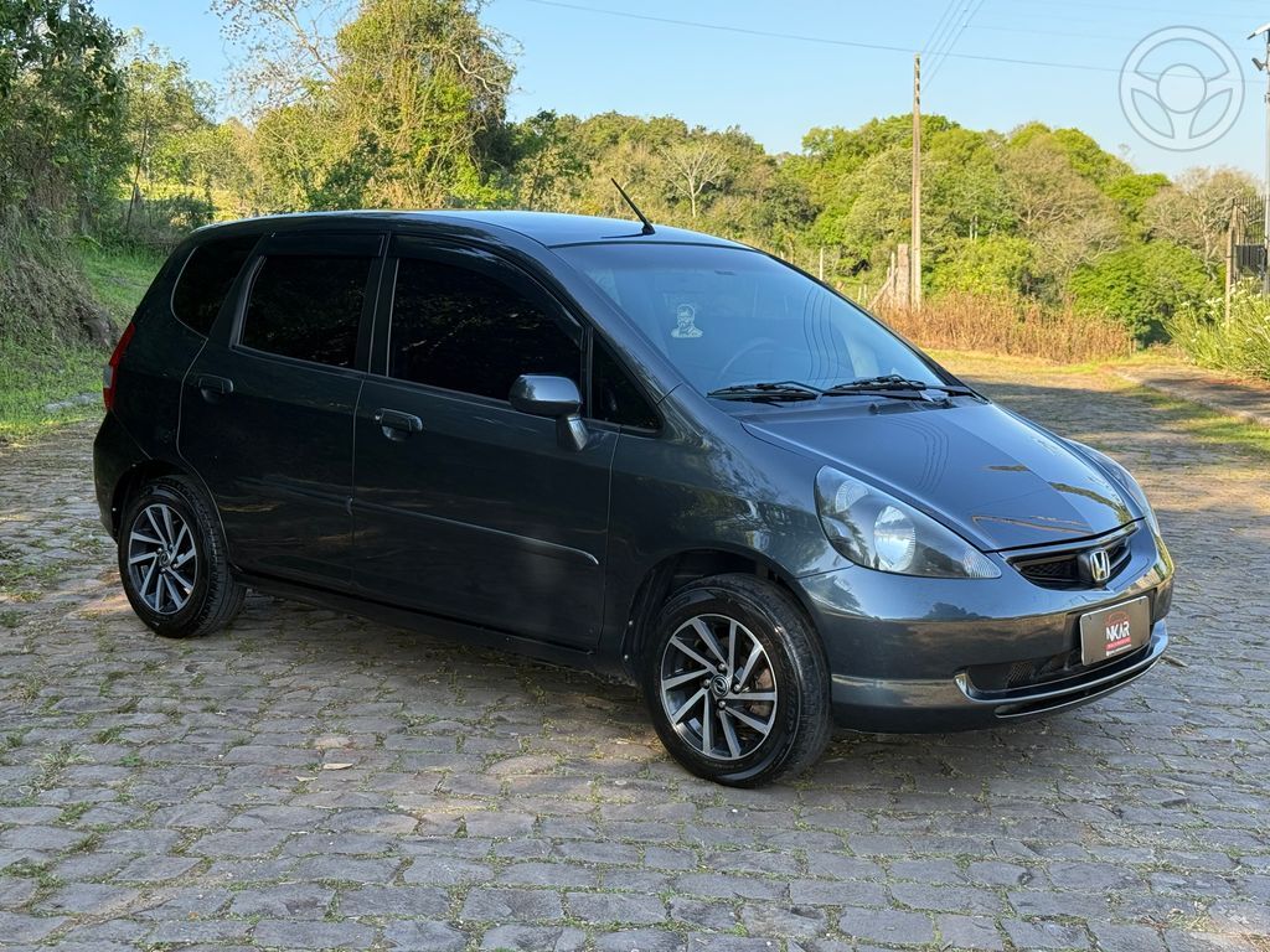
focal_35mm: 48
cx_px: 635
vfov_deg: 30.3
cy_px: 476
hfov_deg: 39.7
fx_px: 1761
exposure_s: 1/657
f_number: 1.78
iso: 64
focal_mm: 6.76
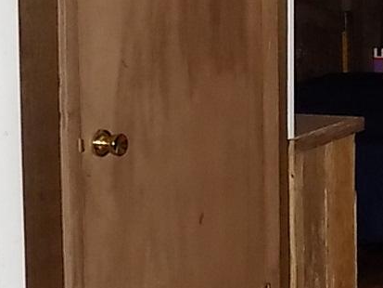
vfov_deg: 16.5
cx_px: 575
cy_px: 49
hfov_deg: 19.2
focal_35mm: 89
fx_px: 985
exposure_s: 1/30
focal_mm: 4
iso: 320
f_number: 3.1
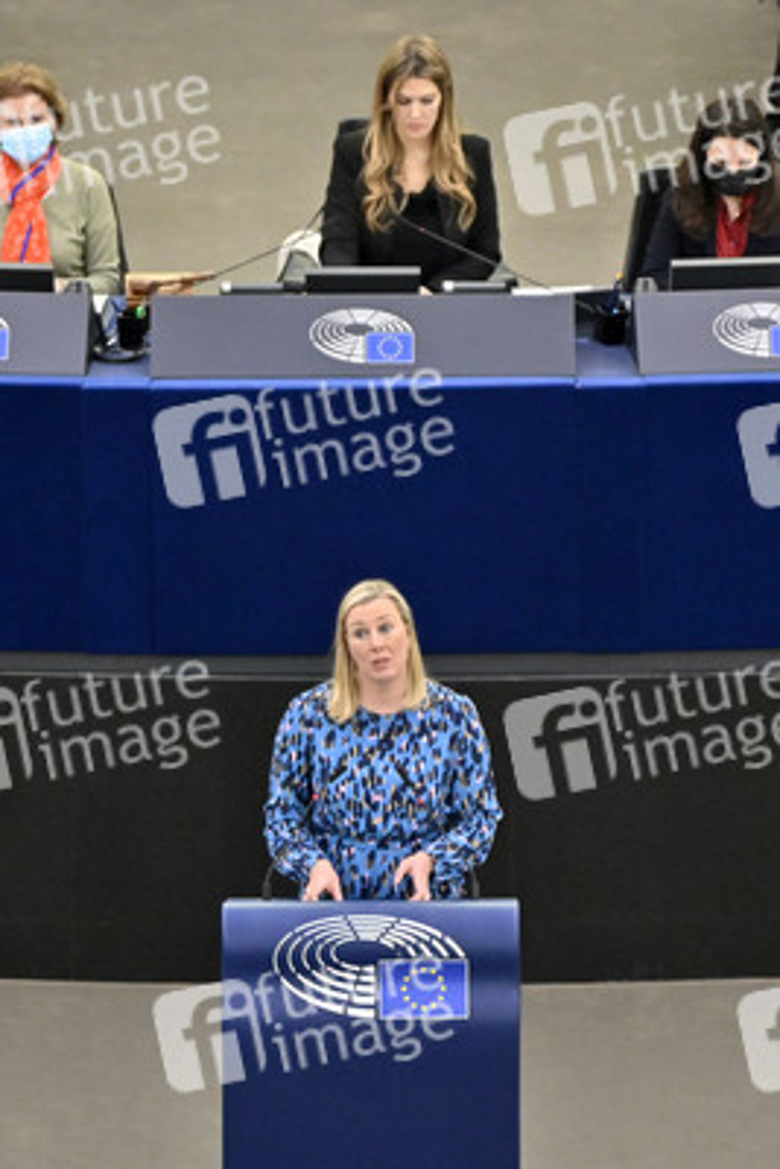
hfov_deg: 6.0
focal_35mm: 230
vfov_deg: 8.9
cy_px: 584
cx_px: 390
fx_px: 7468
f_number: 6
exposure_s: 1/320
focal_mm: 230
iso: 5000
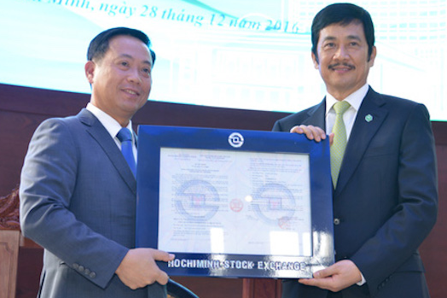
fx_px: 1030
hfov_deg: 24.5
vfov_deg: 16.4
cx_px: 259
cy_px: 114
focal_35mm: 83
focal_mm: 58
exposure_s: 1/80
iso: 800
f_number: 3.5
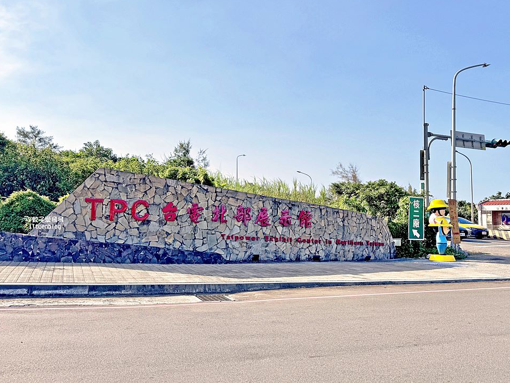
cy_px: 185
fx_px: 368
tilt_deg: +4.0
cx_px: 259
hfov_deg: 69.4
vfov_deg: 54.9
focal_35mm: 25
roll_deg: +1.5
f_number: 1.78
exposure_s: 1/7937
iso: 80
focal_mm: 6.76
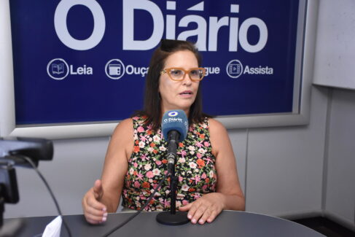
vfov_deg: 26.5
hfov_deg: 38.9
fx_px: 503
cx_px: 178
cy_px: 118
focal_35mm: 51
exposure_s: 1/80
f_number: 4.5
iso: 2500
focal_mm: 34
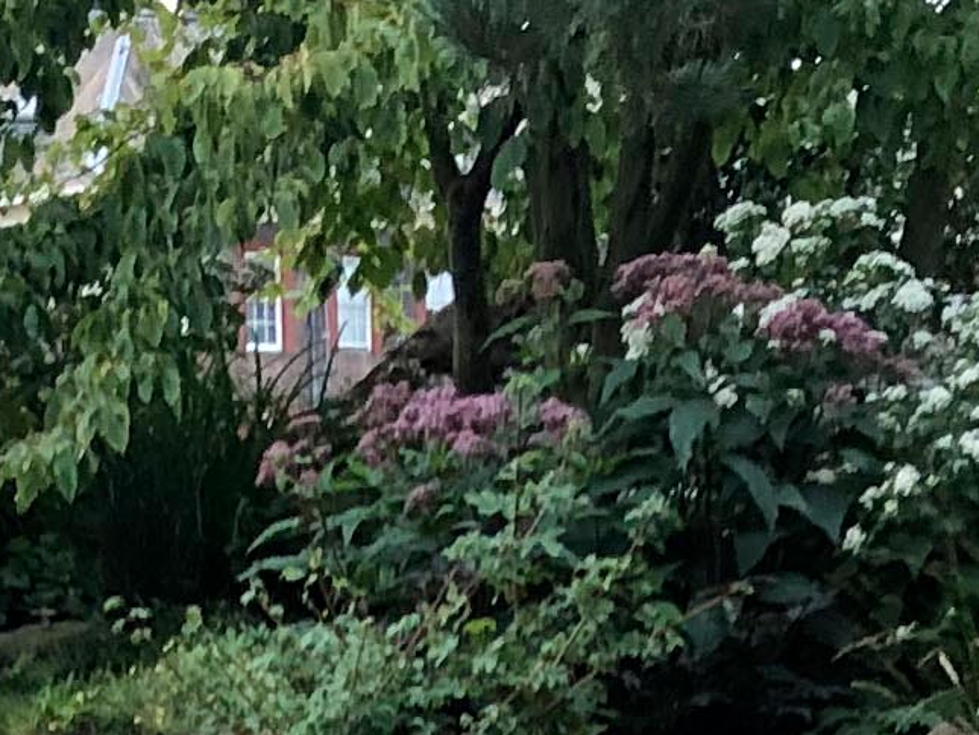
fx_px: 4950
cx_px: 229
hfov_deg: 11.3
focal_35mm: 175
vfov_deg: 7.6
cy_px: 2114
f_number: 1.8
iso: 25
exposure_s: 1/50
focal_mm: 4
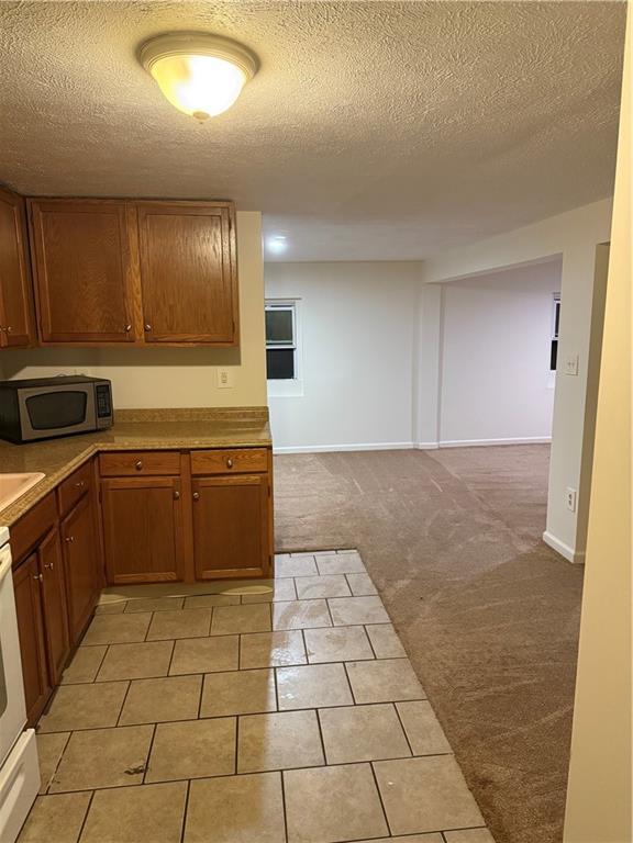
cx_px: 316
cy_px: 422
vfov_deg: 71.6
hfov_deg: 56.8
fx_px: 585
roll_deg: +1.7
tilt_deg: -10.8
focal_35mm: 24
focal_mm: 6.76
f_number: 1.78
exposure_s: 1/60
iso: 800
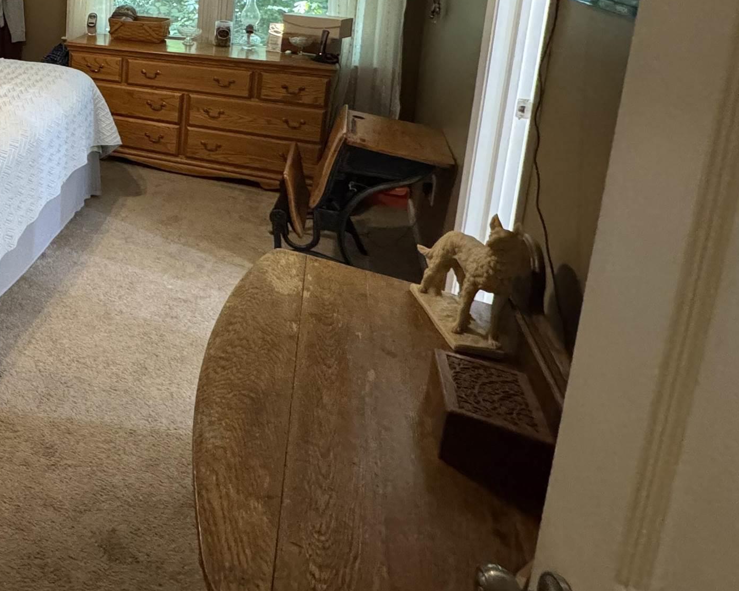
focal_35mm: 30
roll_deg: -0.6
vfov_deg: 43.7
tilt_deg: -10.9
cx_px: -58
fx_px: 656
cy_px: 44
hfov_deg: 45.5
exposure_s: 1/60
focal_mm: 2.22
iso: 800
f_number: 2.2
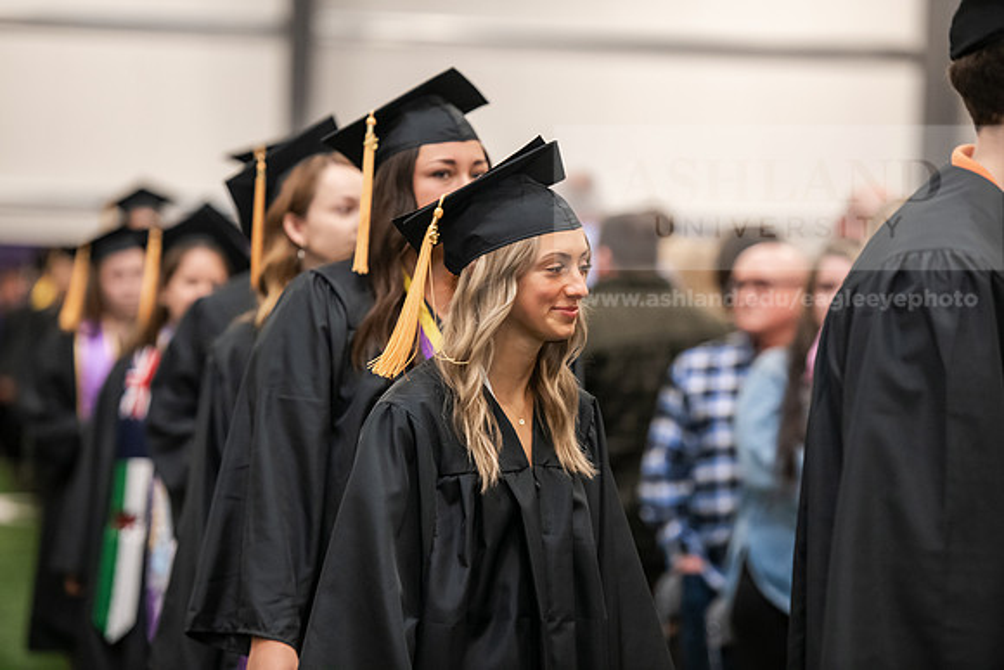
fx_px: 4463
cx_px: 502
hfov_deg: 12.8
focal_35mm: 160
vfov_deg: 8.6
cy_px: 335
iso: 2500
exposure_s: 1/200
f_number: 3.2
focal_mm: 160
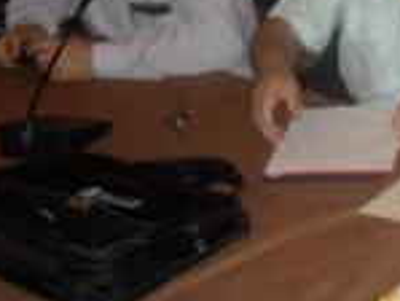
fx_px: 1214
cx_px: 542
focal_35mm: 105
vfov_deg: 13.6
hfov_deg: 17.4
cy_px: -83
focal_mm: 6.3
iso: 200
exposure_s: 1/45
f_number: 3.2
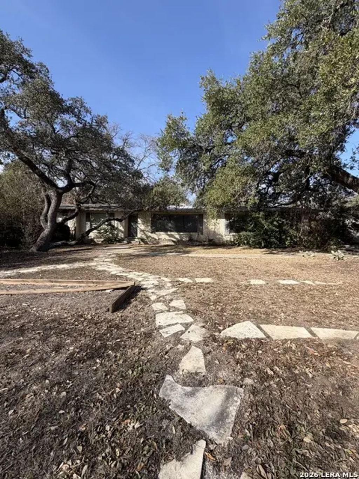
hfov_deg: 85.7
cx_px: 180
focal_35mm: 14
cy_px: 240
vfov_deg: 102.1
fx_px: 194
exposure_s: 1/770
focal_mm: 2.22
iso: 40
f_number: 2.2
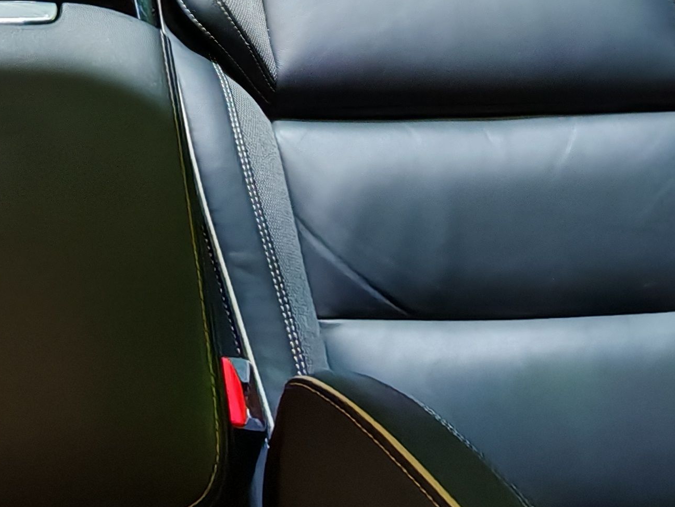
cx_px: -7
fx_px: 1092
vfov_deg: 22.3
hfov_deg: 31.6
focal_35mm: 56
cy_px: -215
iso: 400
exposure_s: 1/33
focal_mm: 1.82
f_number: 2
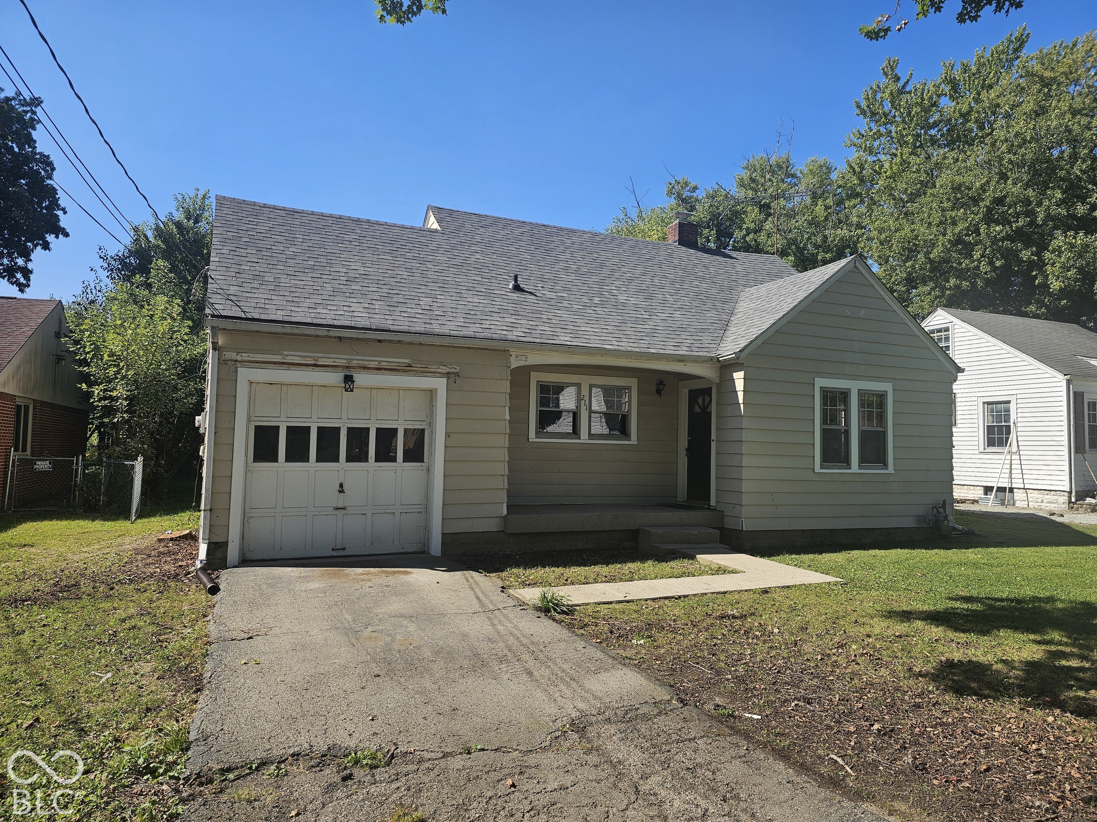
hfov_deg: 73.9
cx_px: 548
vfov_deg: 58.9
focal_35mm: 23
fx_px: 729
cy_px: 411
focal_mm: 6.3
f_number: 1.7
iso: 10
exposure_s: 1/541
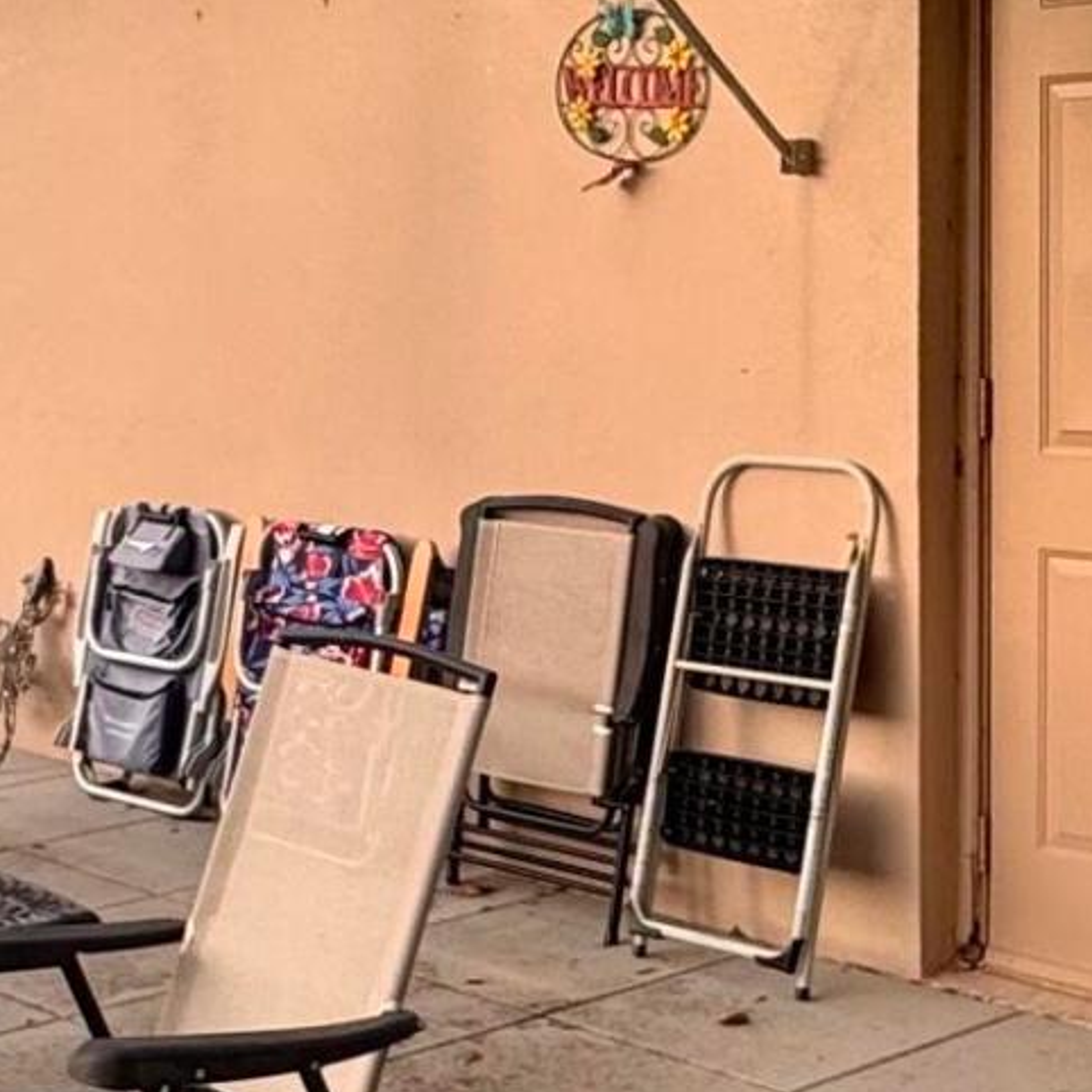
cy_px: 596
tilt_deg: -8.9
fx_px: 2641
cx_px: 560
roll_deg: +0.7
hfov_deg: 23.4
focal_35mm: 74
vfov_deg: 23.4
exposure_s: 1/251
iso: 40
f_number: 2.2
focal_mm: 2.22
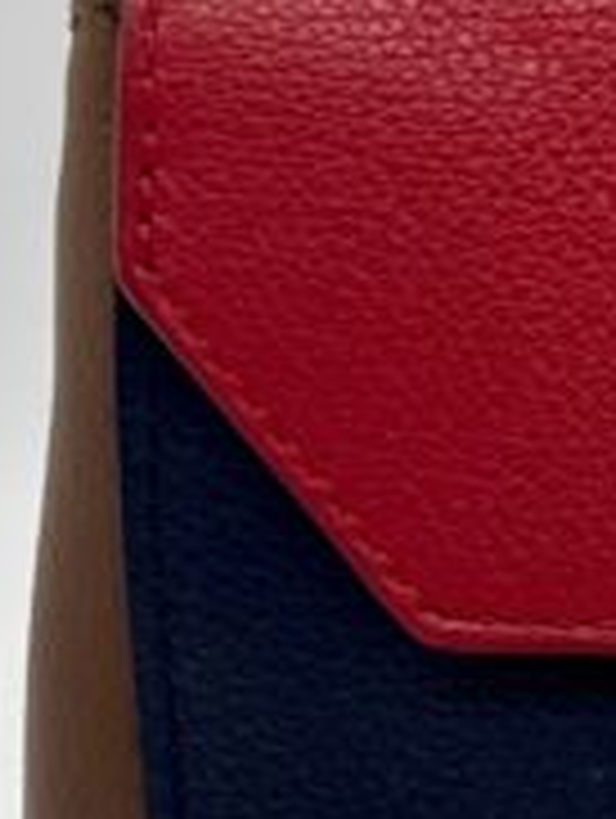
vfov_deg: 13.4
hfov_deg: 9.1
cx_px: 1502
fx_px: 3456
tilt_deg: -18.7
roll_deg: +0.3
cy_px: 716
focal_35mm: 146
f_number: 1.5
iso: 40
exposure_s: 1/157
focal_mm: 5.7
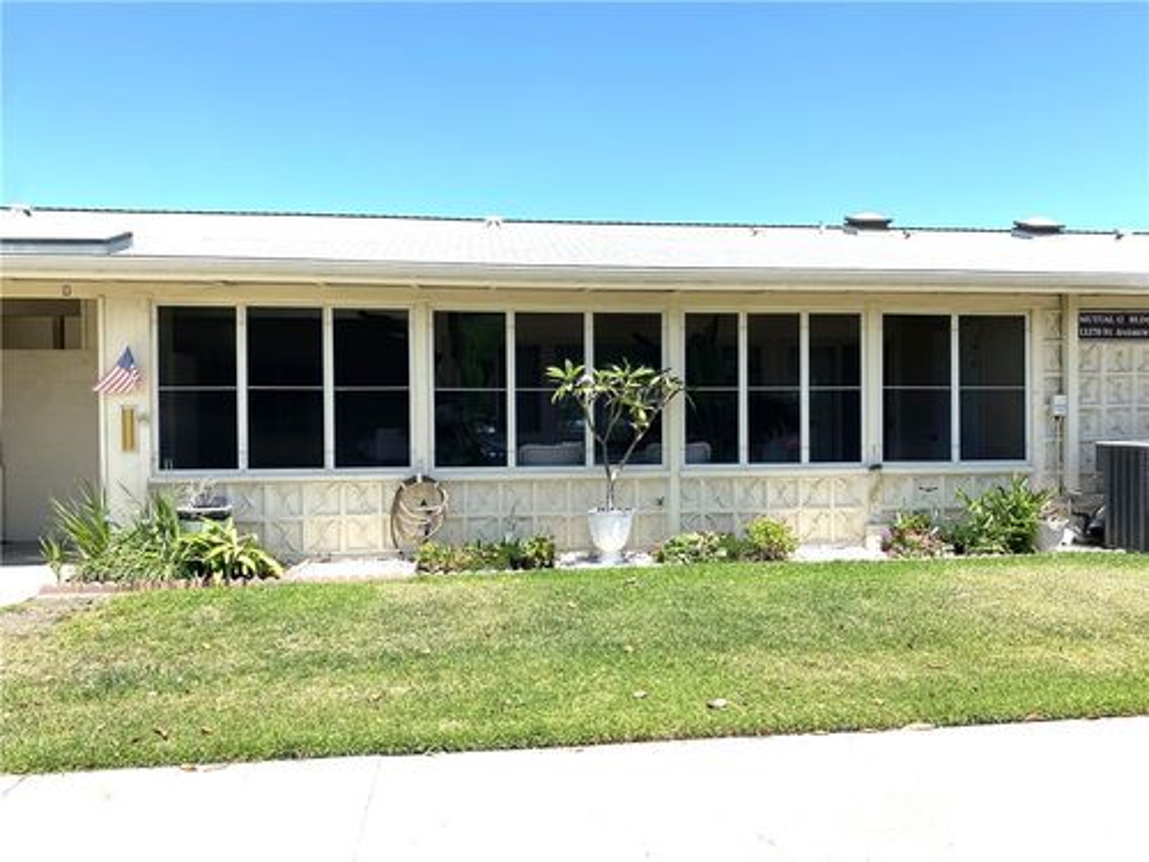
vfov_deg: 53.1
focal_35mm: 26
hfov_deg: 67.3
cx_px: 574
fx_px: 863
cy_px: 431
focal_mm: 4.25
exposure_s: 1/2688
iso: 32
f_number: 1.8
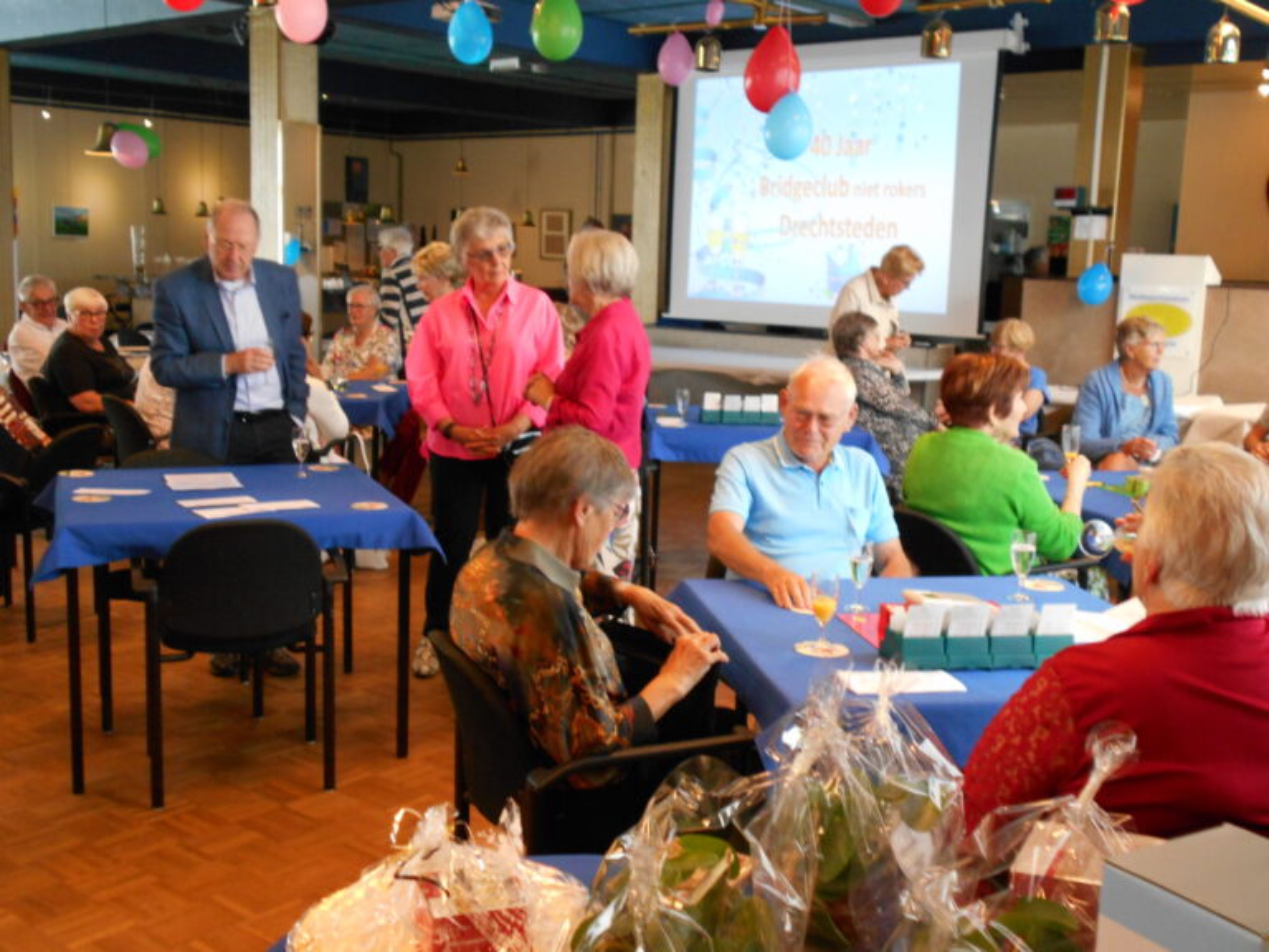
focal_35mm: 39
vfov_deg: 36.8
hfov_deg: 47.9
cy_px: 476
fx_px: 1430
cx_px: 634
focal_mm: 6.7
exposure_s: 1/30
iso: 400
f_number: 3.9
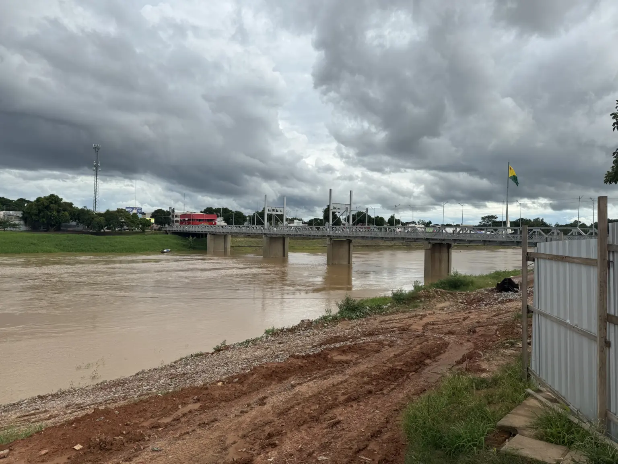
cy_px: 232
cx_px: 309
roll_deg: -1.5
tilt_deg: -1.7
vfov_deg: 56.8
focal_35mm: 24
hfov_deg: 71.6
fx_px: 428
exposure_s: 1/2252
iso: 80
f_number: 1.78
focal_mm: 6.76
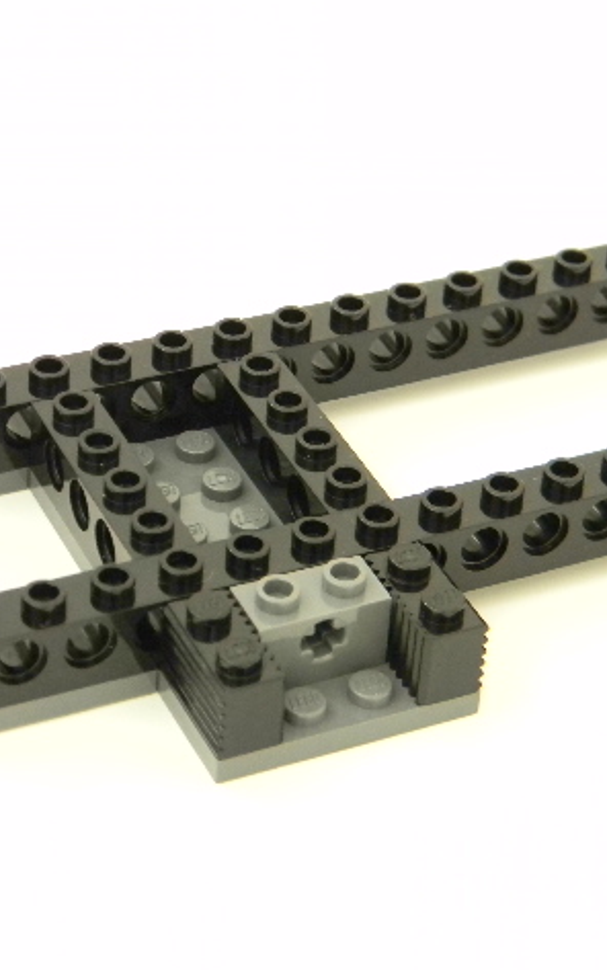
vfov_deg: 21.6
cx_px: 279
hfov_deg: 13.6
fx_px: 2539
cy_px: 480
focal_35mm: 96
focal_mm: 12.2
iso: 614
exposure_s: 1/1.1
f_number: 4.3
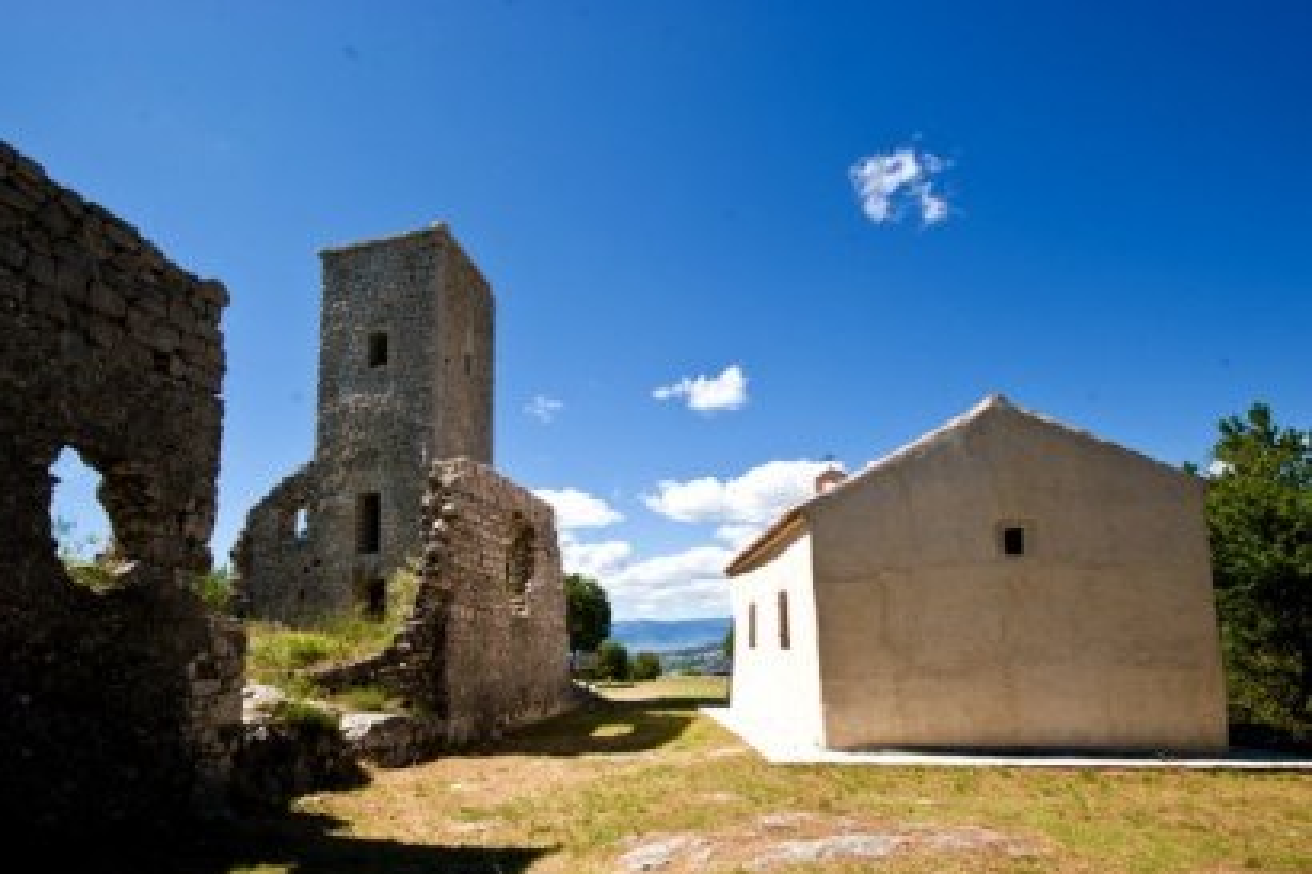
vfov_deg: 73.7
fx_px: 583
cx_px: 656
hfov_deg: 96.8
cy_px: 437
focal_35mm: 16
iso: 200
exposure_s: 1/250
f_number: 10
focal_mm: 16
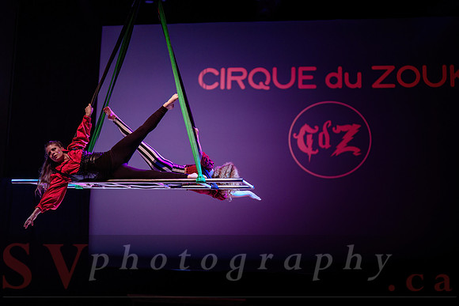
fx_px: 638
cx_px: 230
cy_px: 153
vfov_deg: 27.0
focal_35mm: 50
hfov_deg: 39.6
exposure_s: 1/320
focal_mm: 50
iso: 800
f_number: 1.2
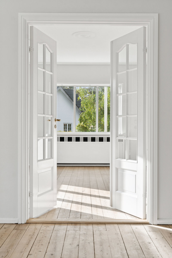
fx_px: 301
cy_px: 129
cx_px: 86
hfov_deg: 31.9
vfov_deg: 46.4
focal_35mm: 42
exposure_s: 1/20
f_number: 8
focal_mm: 28
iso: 200
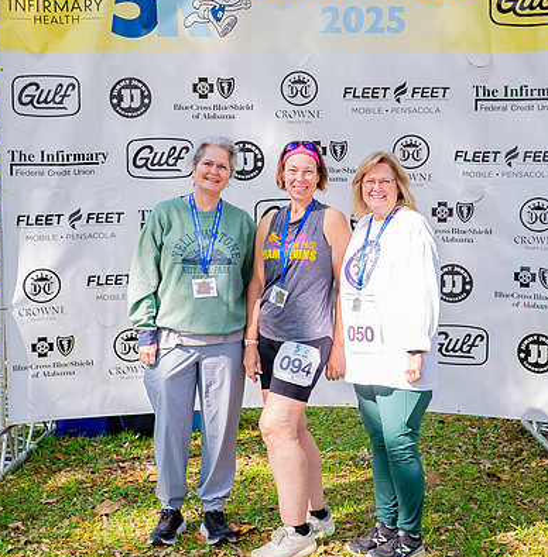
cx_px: 291
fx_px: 1048
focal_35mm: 58
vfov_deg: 29.8
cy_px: 238
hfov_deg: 29.3
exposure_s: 1/200
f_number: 3.5
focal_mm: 35
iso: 320
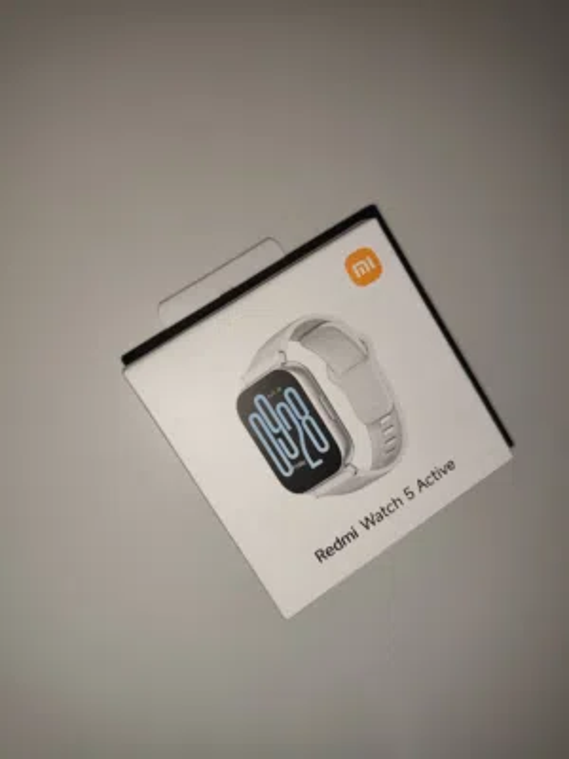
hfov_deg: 58.9
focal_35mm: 23
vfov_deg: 73.9
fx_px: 504
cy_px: 380
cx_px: 284
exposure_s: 1/100
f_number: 1.65
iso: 160
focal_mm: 6.19
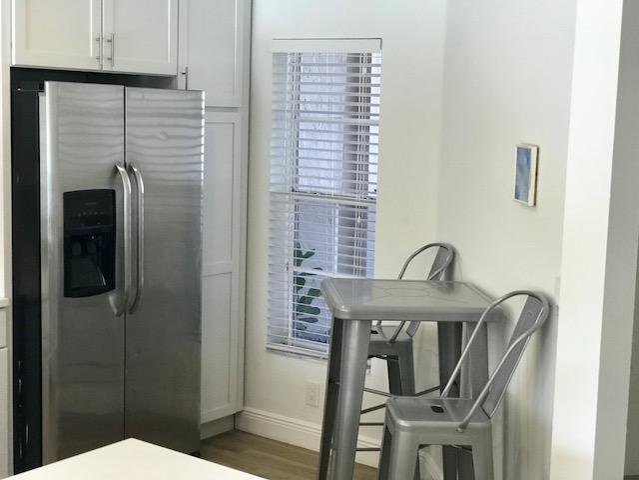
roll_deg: -1.6
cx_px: 320
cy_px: 240
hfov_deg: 33.8
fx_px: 1052
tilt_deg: -9.0
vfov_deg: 25.7
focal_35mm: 57
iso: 80
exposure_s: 1/60
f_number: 2.8
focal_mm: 6.6
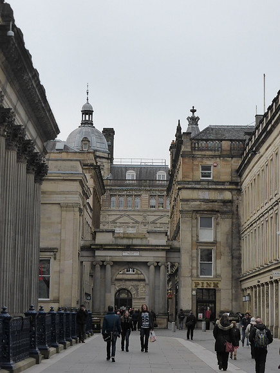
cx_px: 140
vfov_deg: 23.0
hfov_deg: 17.4
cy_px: 186
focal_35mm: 85
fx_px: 917
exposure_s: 1/500
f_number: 5.1
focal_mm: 14.2
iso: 200
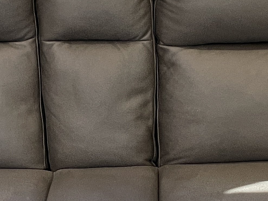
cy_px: 135
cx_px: 139
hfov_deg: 18.5
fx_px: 821
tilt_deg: -29.6
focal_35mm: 106
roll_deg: +1.7
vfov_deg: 13.9
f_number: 1.6
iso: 125
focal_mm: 4.2
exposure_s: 1/60
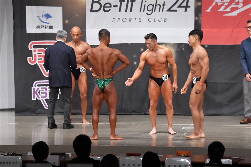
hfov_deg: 13.7
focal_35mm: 150
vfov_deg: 9.1
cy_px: 84
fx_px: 1045
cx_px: 126
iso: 6400
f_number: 5.6
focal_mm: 100
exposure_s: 1/400
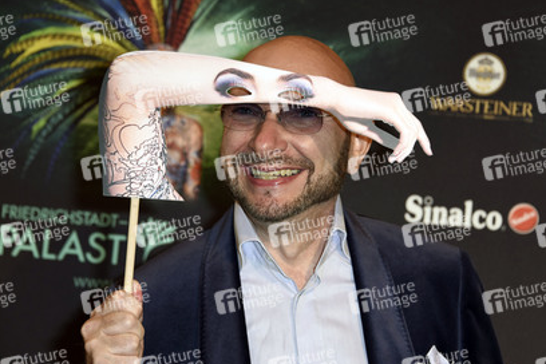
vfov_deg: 9.2
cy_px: 198
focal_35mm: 149
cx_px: 267
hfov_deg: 13.8
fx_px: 2260
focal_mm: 135
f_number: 5.6
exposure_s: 1/250
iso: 640
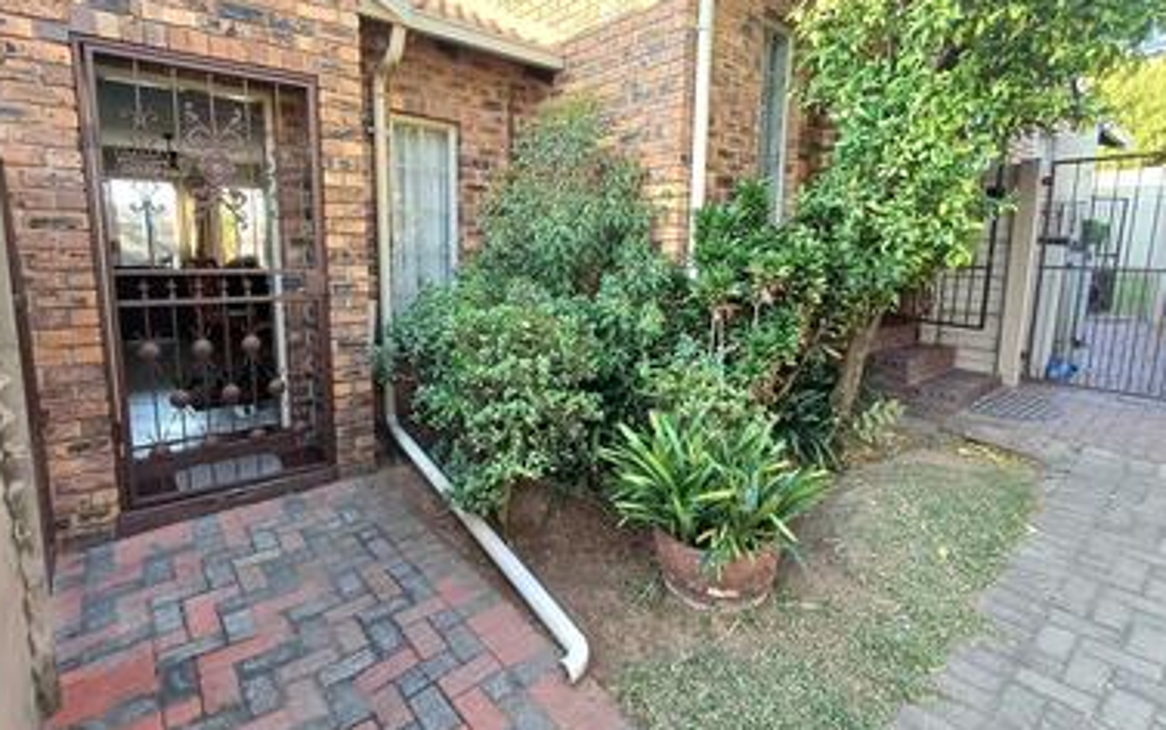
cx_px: 575
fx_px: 572
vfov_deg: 64.9
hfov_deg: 91.1
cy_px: 334
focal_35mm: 18
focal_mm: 1.64
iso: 50
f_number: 2.2
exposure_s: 1/101
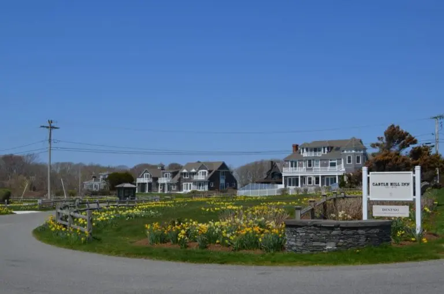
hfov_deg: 41.2
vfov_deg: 28.0
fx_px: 591
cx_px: 222
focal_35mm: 48
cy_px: 147
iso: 100
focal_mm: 32
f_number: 9
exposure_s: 1/320
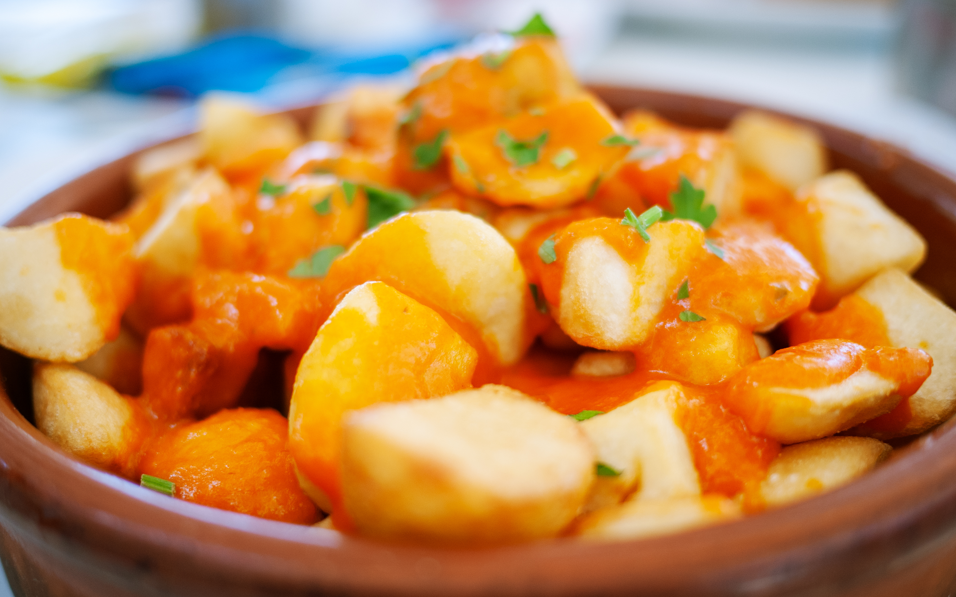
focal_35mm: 43
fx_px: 1120
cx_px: 475
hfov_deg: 46.2
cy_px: 331
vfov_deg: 29.8
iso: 160
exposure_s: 1/320
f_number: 1.7
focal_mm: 20
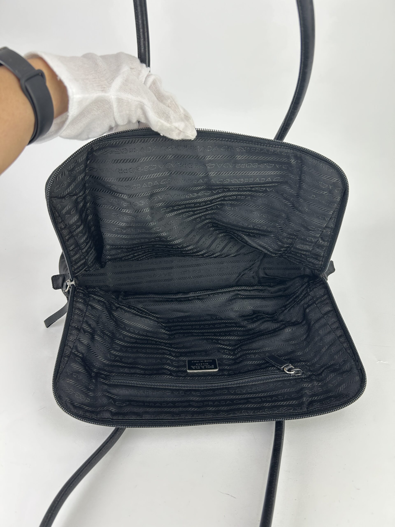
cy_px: 264
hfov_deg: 53.1
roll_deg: +1.4
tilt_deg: -29.3
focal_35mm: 26
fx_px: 396
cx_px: 198
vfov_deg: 67.3
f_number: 1.5
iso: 40
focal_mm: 5.7
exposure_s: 1/100
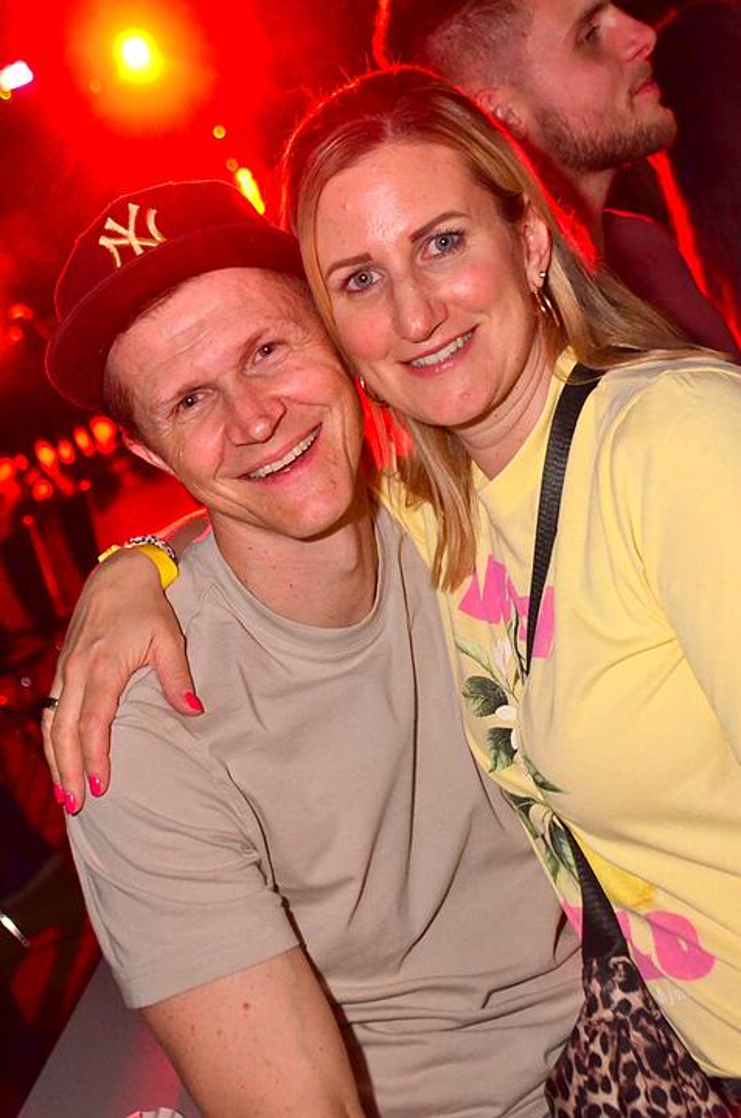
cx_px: 370
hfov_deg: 21.5
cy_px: 559
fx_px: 1953
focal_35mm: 63
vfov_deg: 32.0
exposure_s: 1/60
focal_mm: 42
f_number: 5.6
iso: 3200
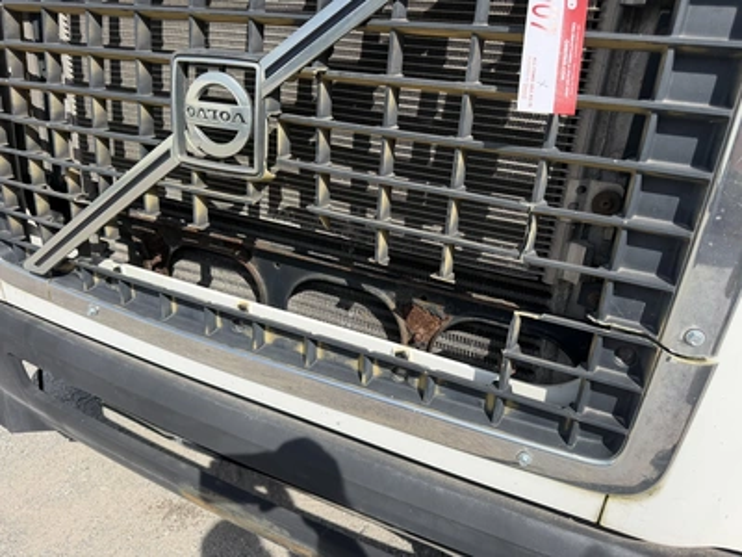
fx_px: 514
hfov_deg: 71.6
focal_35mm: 24
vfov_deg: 56.8
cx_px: 371
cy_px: 278
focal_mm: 6.76
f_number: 1.78
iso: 100
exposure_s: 1/4167
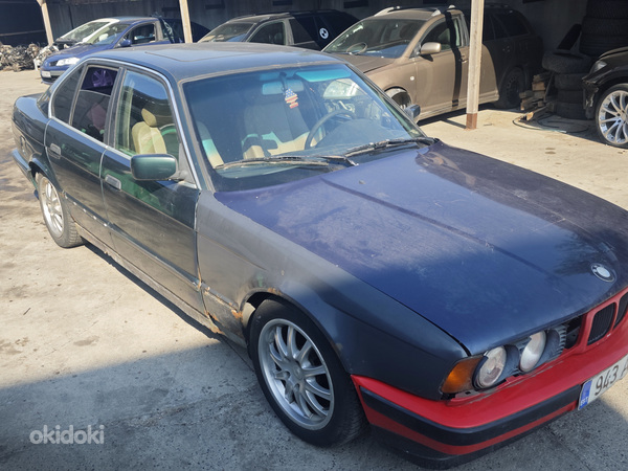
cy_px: 236
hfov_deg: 56.8
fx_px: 581
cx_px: 314
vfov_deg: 44.2
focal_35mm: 32
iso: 50
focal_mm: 6.55
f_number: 1.6
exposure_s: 1/1027
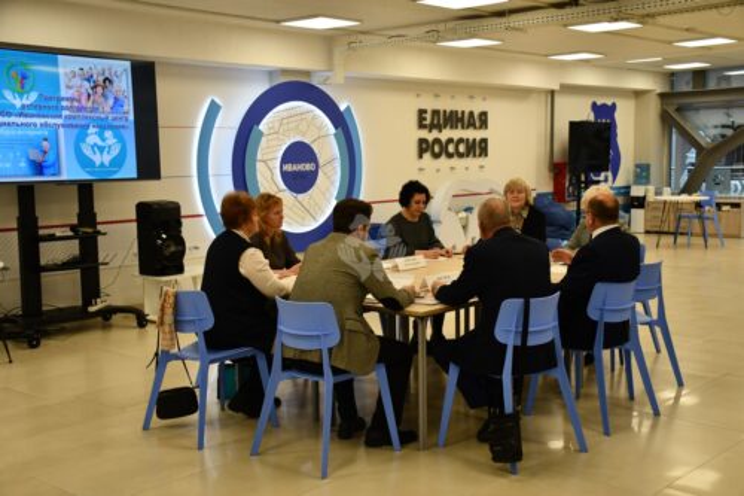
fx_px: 930
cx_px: 372
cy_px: 248
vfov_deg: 29.8
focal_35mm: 45
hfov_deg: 43.6
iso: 800
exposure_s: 1/200
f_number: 4
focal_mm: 30
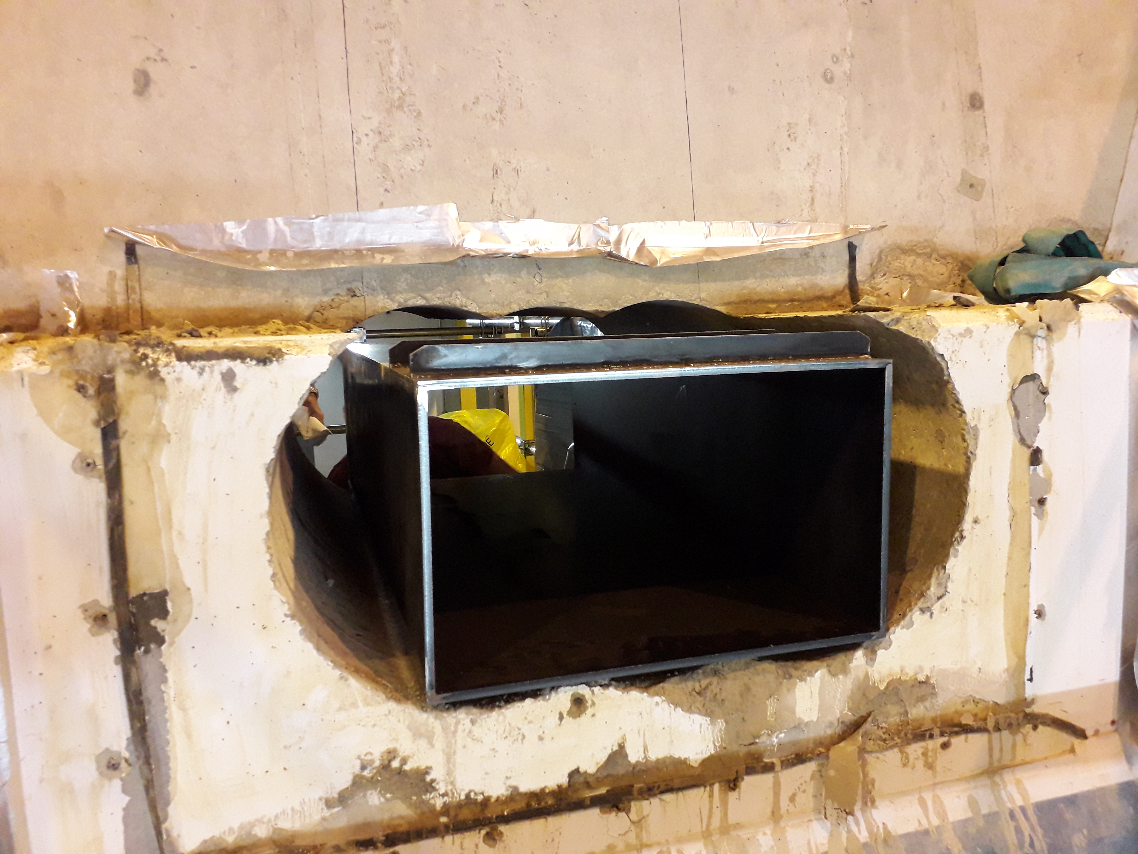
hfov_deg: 65.3
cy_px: 427
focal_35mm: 27
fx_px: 888
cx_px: 569
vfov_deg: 51.4
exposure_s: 1/33
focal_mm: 3.6
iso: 200
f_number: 1.9
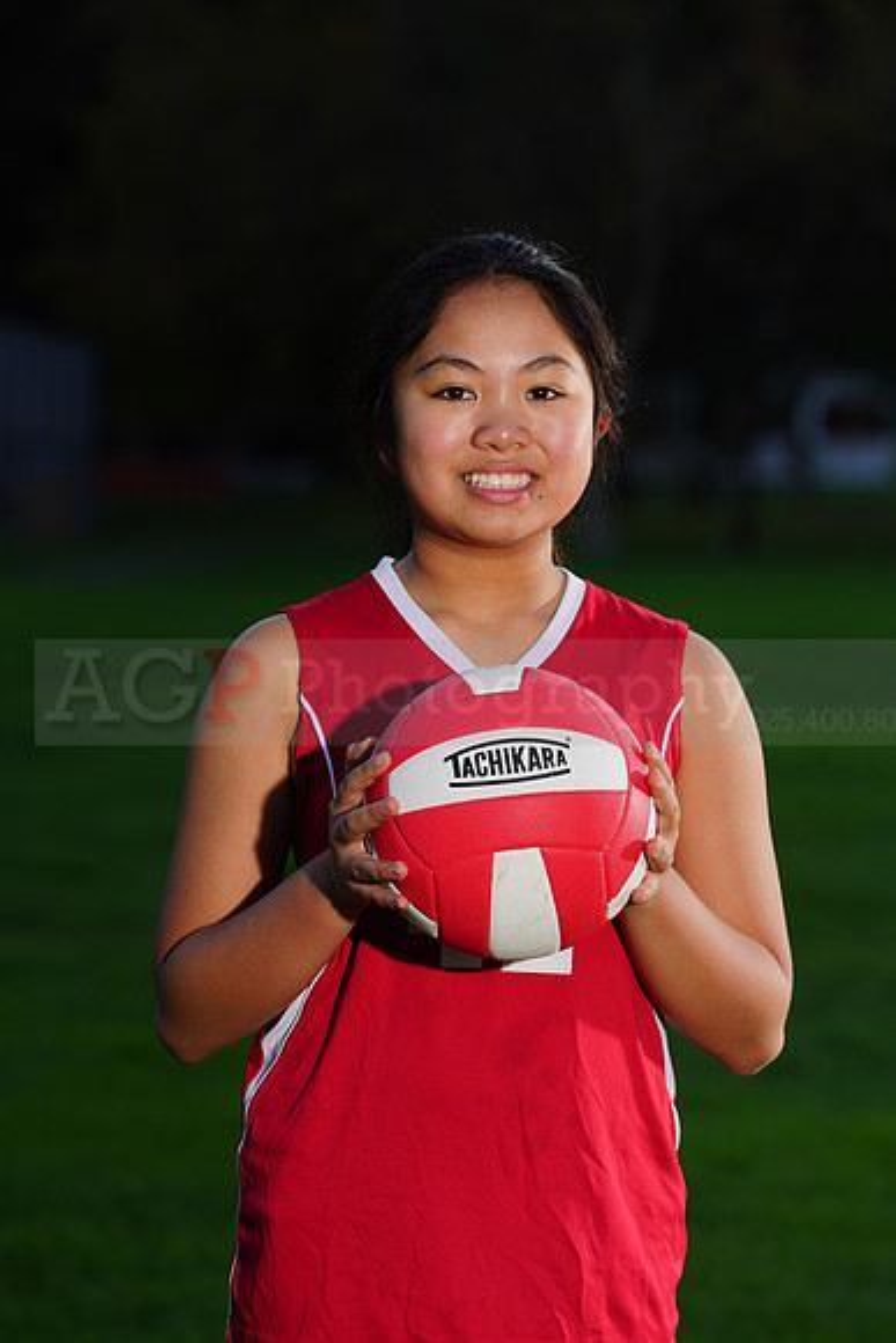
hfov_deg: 6.1
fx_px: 8357
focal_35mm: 224
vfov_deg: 9.2
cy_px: 672
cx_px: 448
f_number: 9
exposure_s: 1/250
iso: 200
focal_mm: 224
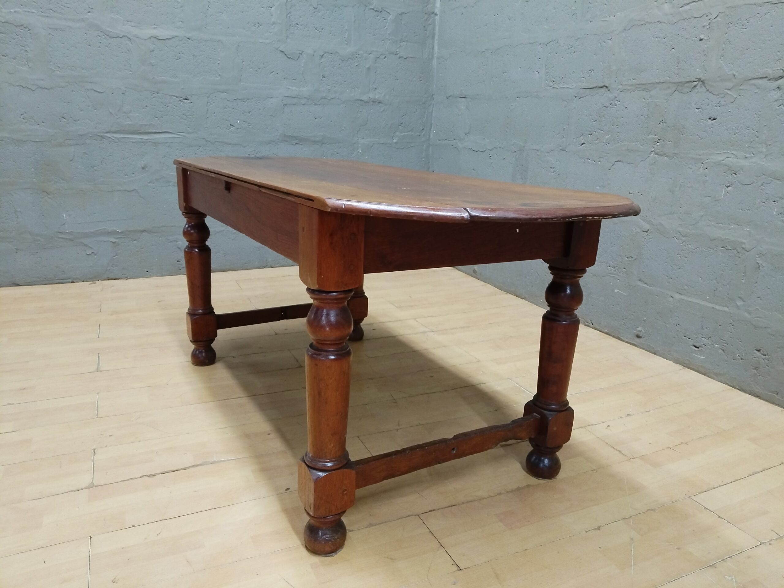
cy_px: 294
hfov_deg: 67.3
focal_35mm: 26
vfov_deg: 53.1
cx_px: 392
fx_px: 589
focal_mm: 4.25
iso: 615
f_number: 1.8
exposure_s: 1/20
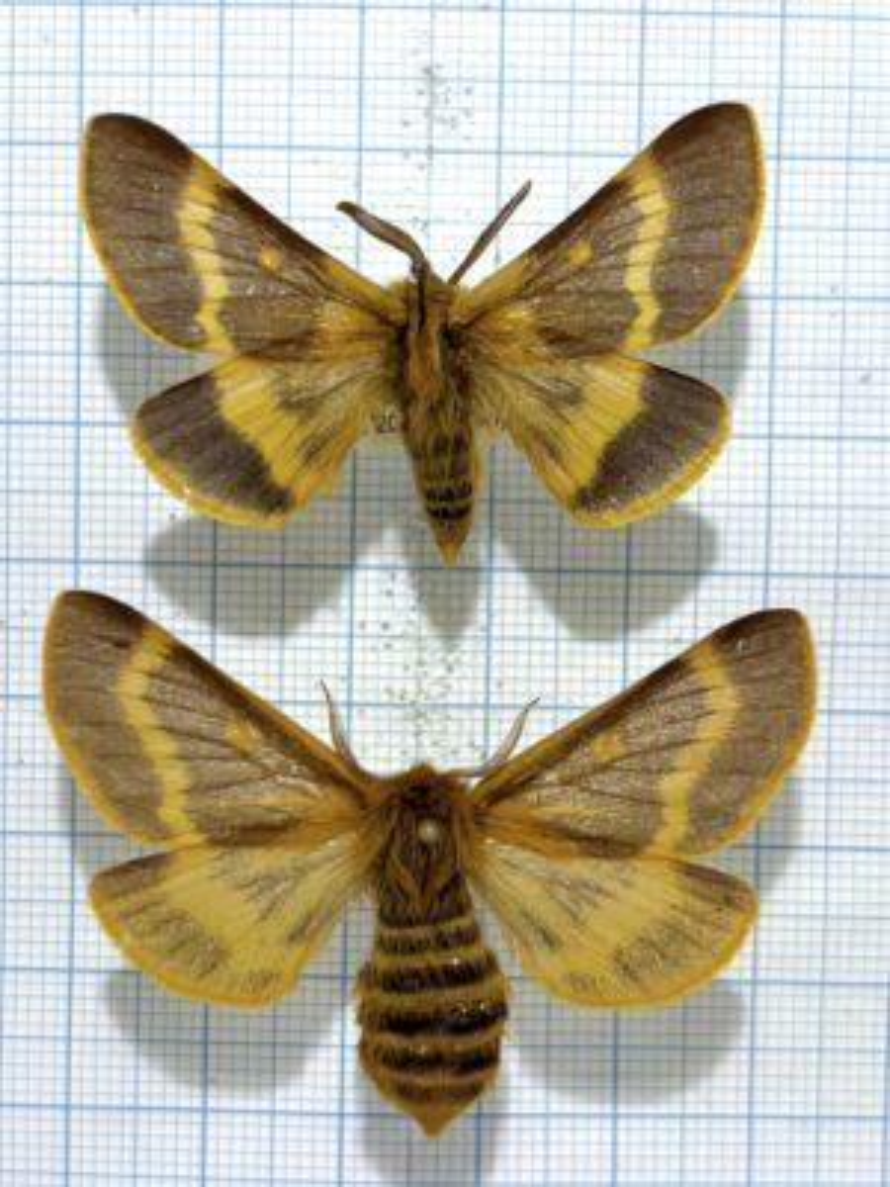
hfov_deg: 53.1
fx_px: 891
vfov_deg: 67.3
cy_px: 594
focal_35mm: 26
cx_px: 445
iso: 50
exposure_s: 1/1311
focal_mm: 5.96
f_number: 1.6
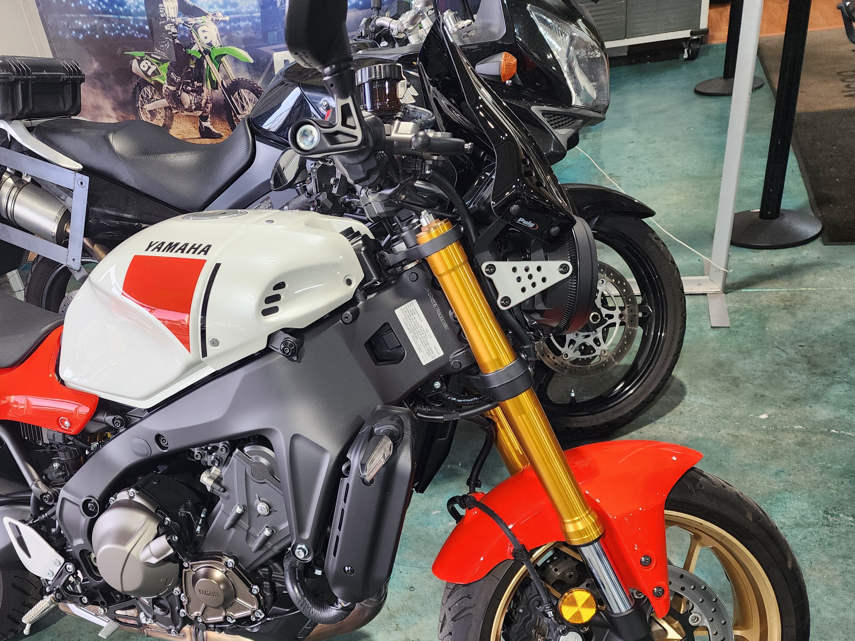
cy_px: 428
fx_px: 766
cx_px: 286
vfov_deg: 44.8
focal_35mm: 31
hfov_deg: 57.1
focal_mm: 6.4
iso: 200
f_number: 1.8
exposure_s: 1/120
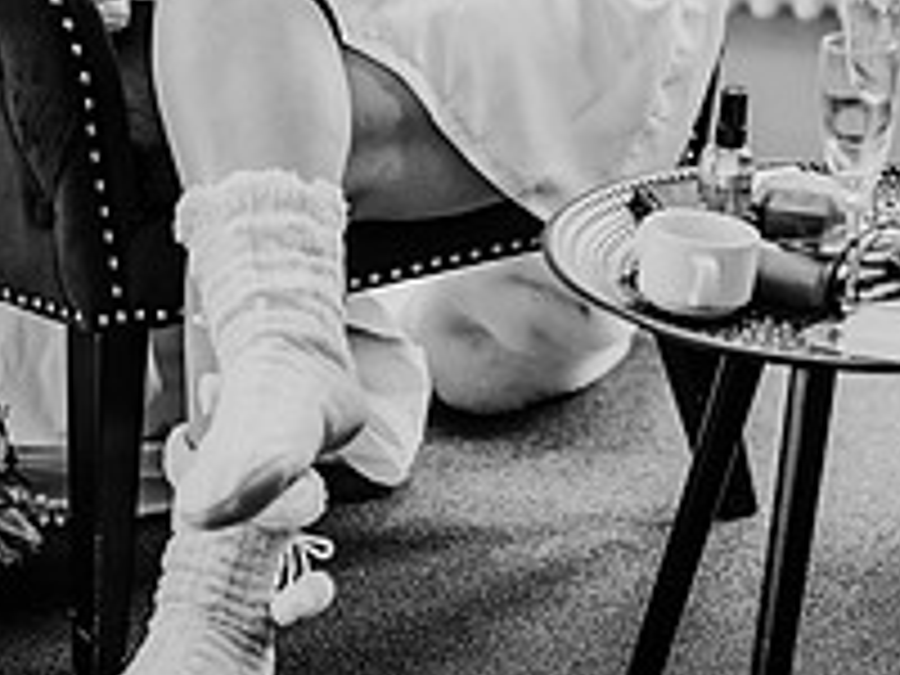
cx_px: 524
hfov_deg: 10.7
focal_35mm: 184
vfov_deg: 8.0
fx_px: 4784
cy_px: -158
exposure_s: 1/160
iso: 720
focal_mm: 85
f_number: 1.8
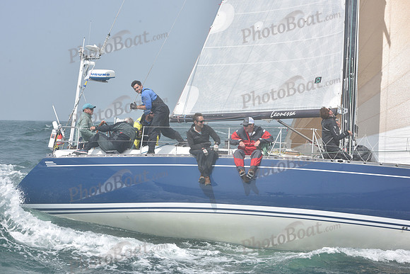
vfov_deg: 14.9
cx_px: 205
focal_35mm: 92
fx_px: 1048
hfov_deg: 22.1
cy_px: 137
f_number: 13
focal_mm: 92
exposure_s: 1/800
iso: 320
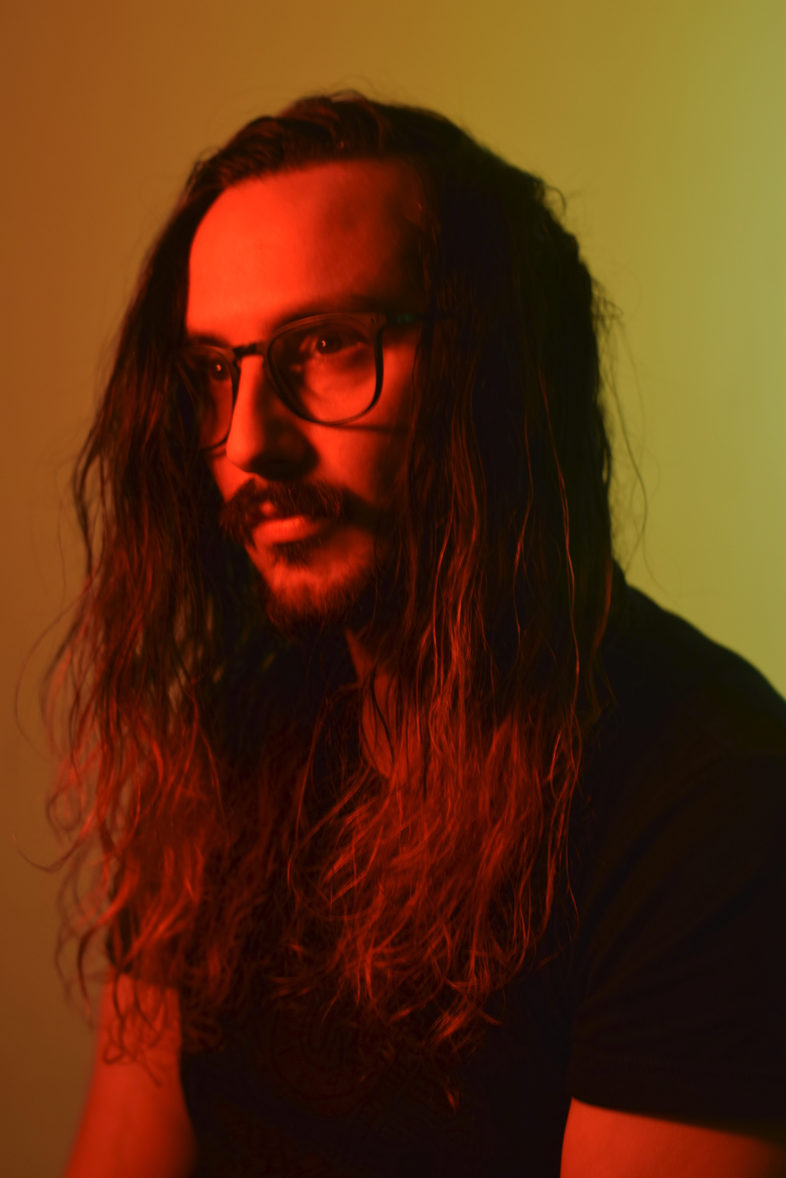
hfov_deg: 18.2
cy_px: 589
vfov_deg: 27.0
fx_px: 2456
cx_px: 393
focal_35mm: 75
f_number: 2.5
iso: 200
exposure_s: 1/15
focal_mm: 50
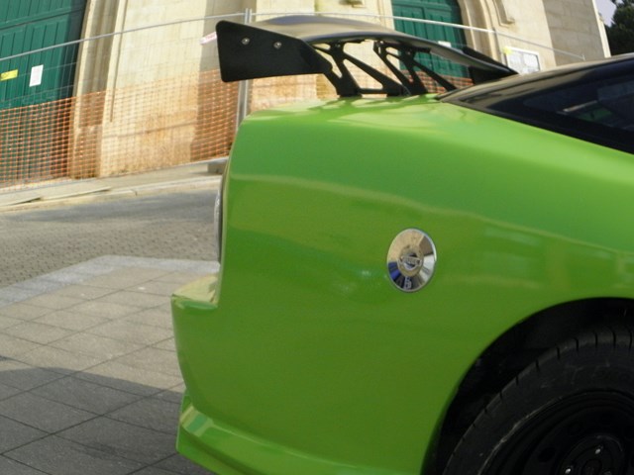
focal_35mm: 38
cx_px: 317
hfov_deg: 49.0
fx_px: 696
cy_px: 238
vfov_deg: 37.7
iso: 200
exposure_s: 1/250
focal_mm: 6.8
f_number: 7.4
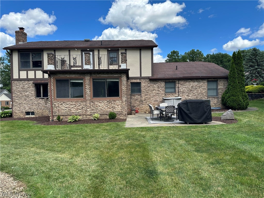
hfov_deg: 71.6
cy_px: 99
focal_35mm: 24
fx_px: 183
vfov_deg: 56.8
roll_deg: +1.1
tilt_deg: -1.8
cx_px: 132
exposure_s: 1/1949
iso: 80
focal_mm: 6.86
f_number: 1.78
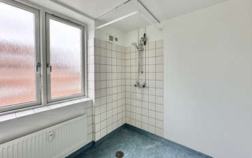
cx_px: 127
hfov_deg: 101.4
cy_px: 74
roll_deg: +0.4
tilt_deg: -1.2
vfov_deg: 74.8
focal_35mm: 15
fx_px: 103
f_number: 2.2
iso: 64
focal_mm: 2.22
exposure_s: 1/99
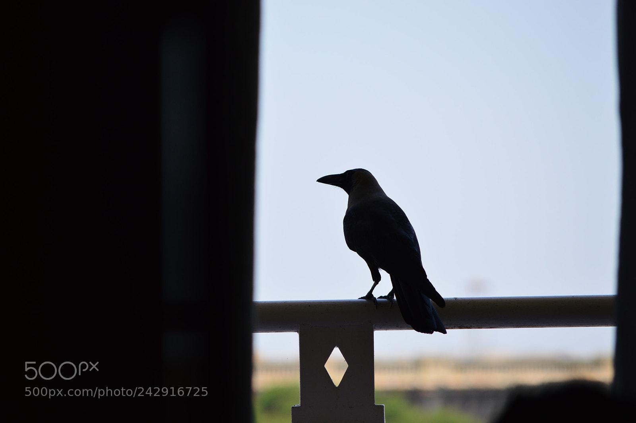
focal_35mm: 270
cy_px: 212
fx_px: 4766
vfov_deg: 5.1
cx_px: 318
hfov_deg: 7.6
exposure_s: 1/400
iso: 200
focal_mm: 180
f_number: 7.1
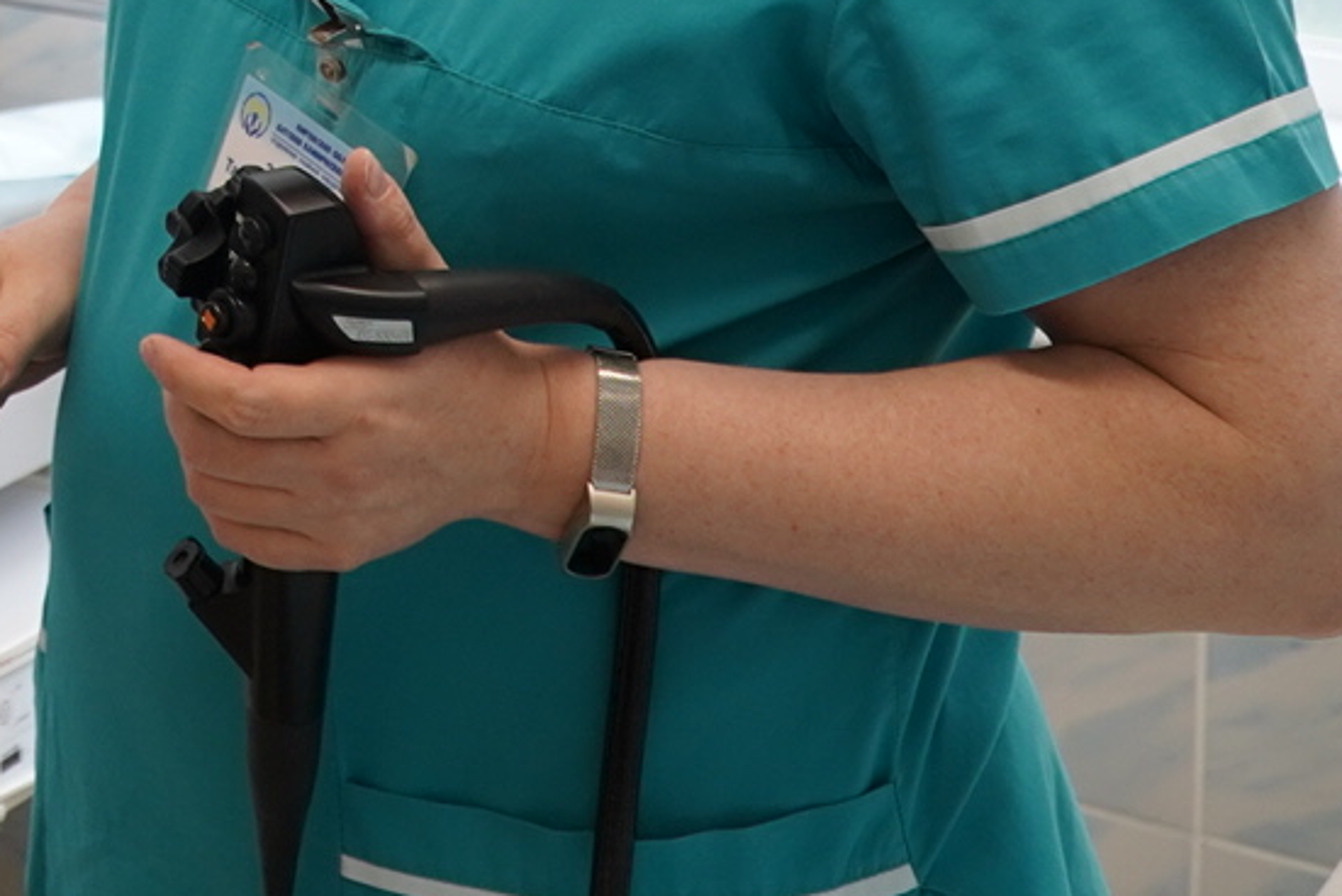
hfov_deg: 21.0
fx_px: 3282
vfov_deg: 14.7
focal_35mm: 88
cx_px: -397
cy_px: -375
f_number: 4
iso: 500
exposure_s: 1/100
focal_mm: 20
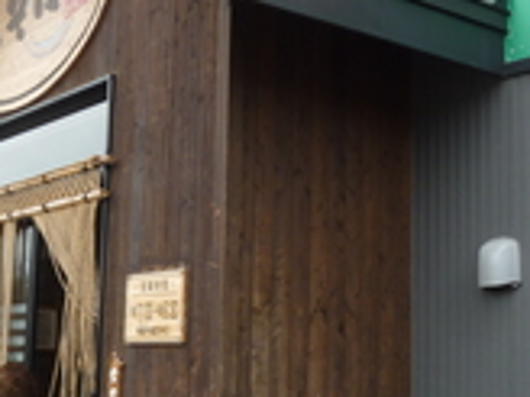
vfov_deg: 22.9
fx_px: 980
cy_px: 215
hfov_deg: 30.1
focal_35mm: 64
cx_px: 200
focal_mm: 4.5
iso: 80
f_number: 3.3
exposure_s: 1/100
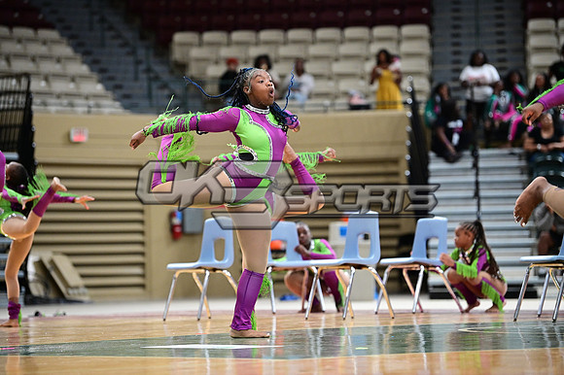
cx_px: 282
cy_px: 188
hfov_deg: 12.8
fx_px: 2505
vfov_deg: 8.6
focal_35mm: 160
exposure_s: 1/1000
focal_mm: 160
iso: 6400
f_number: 3.2
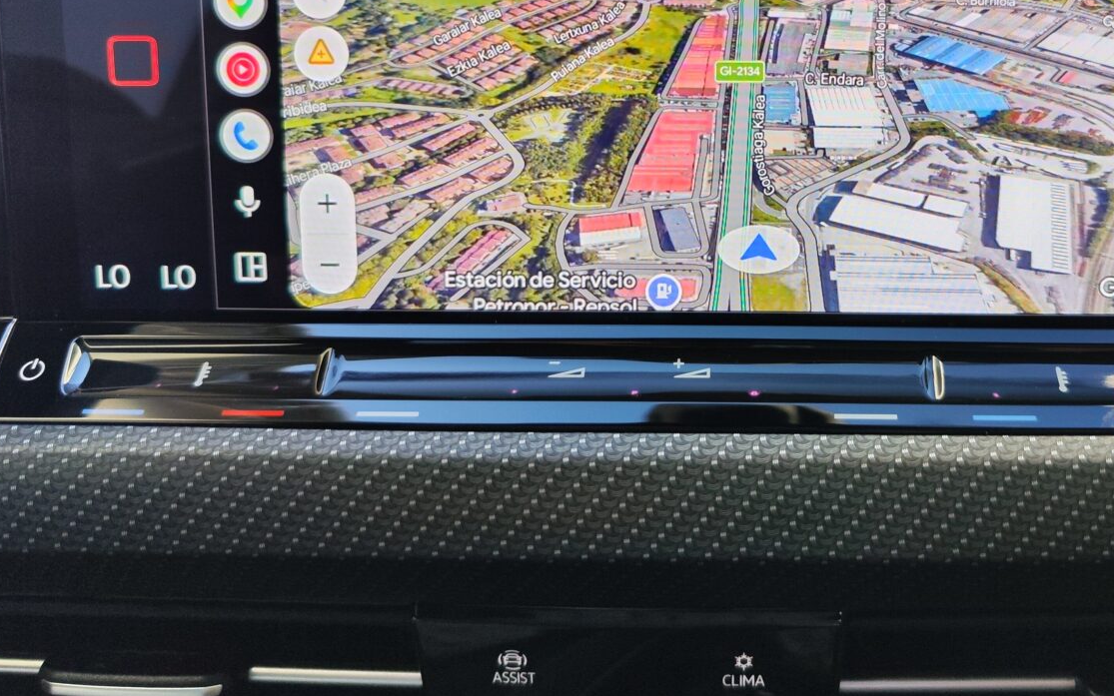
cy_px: 203
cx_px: 706
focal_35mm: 35
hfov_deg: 54.6
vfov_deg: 35.7
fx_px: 1063
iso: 72
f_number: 1.69
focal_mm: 7.01
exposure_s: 1/100
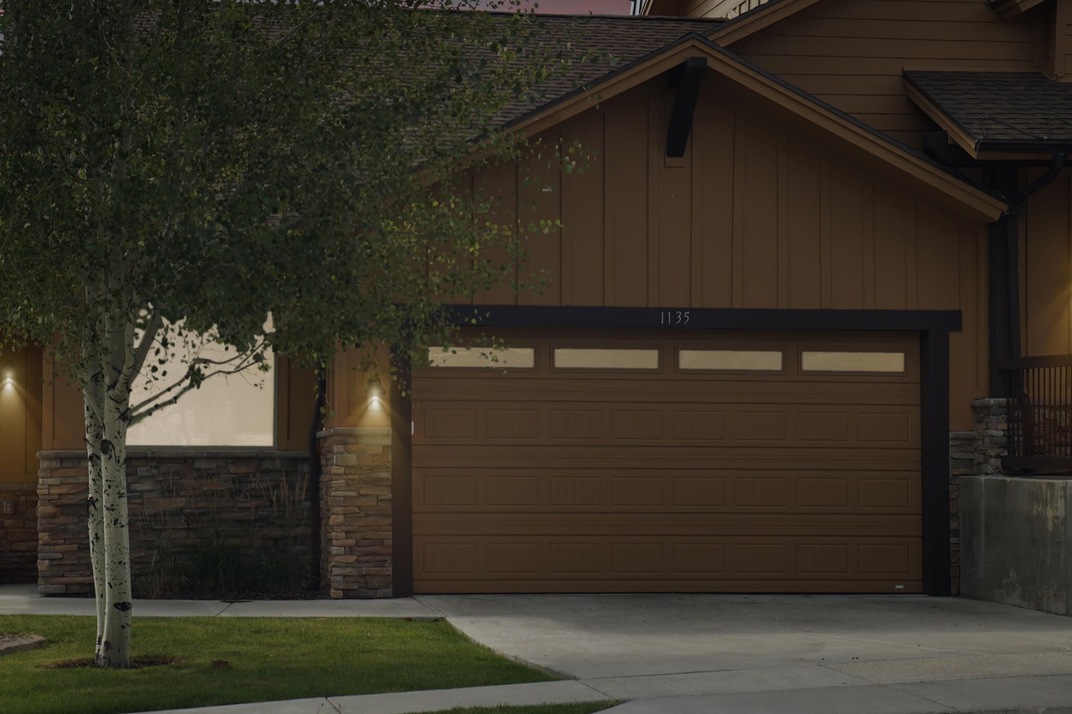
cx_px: 452
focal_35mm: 74
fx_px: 2203
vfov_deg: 18.4
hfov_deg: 27.3
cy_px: 264
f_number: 5
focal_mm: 34
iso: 100
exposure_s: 1/160
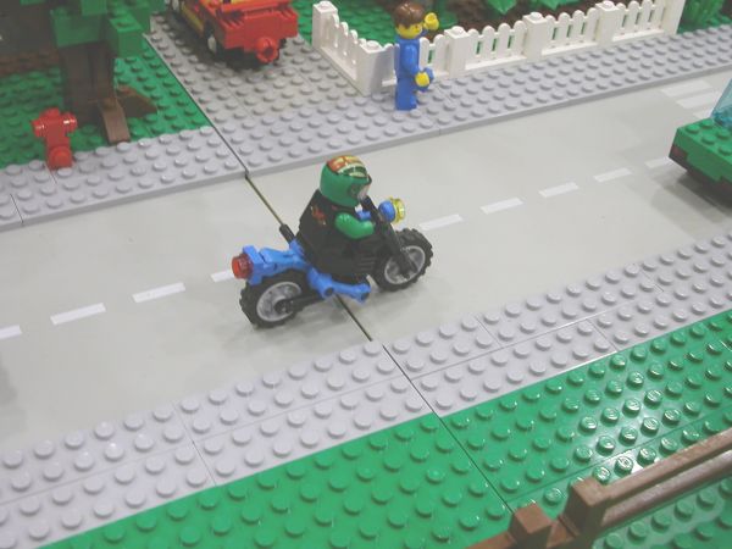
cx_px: 366
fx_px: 1036
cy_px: 274
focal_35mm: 49
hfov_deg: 38.9
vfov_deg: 29.7
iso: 100
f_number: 3.2
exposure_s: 1/15.5
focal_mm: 7.5
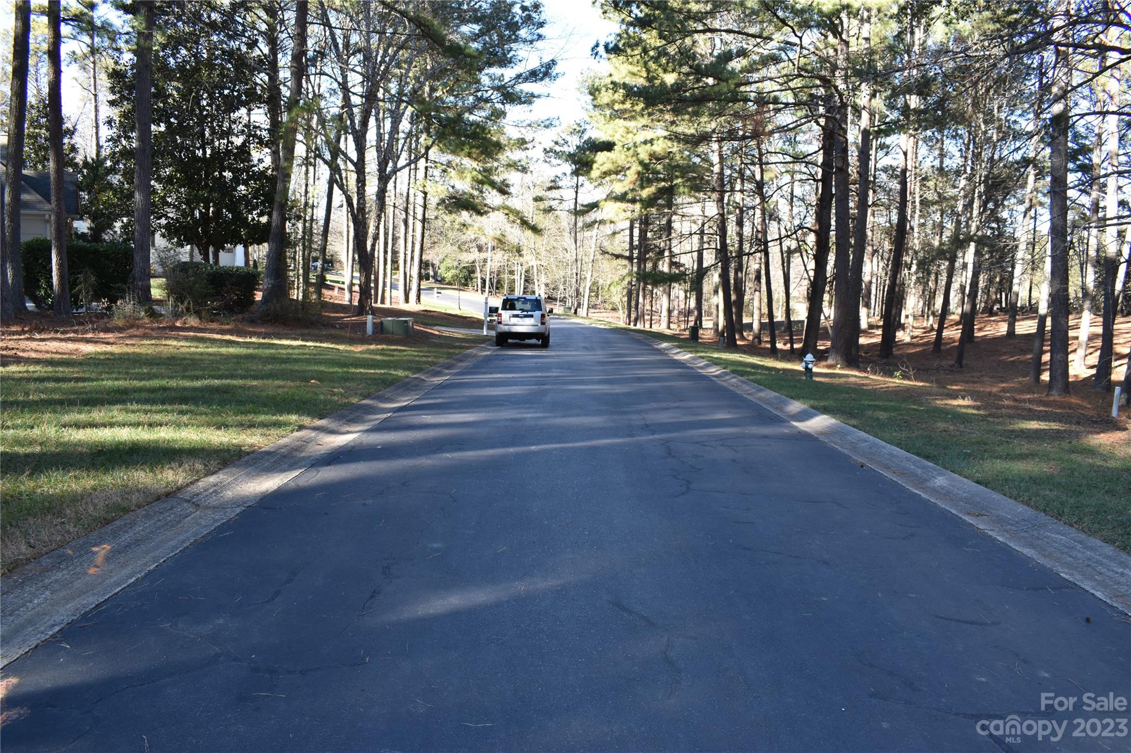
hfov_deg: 67.4
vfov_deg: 47.9
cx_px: 566
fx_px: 848
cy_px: 376
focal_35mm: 27
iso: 400
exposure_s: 1/160
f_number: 6.3
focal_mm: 18
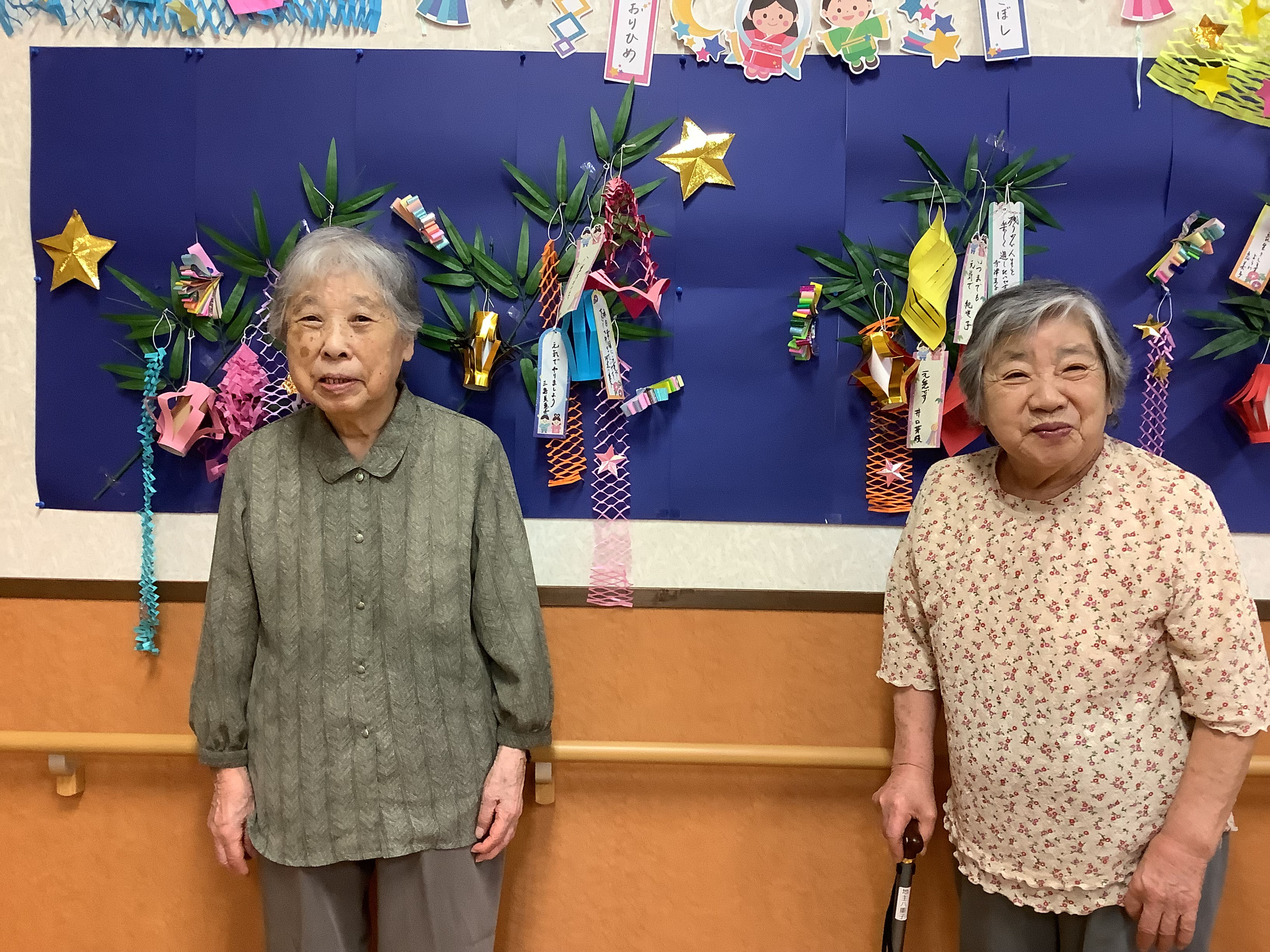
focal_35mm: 31
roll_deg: +0.2
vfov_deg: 45.4
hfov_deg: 58.4
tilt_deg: -5.4
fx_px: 1137
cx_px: 635
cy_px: 476
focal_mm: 3.3
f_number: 2.4
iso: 250
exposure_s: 1/50
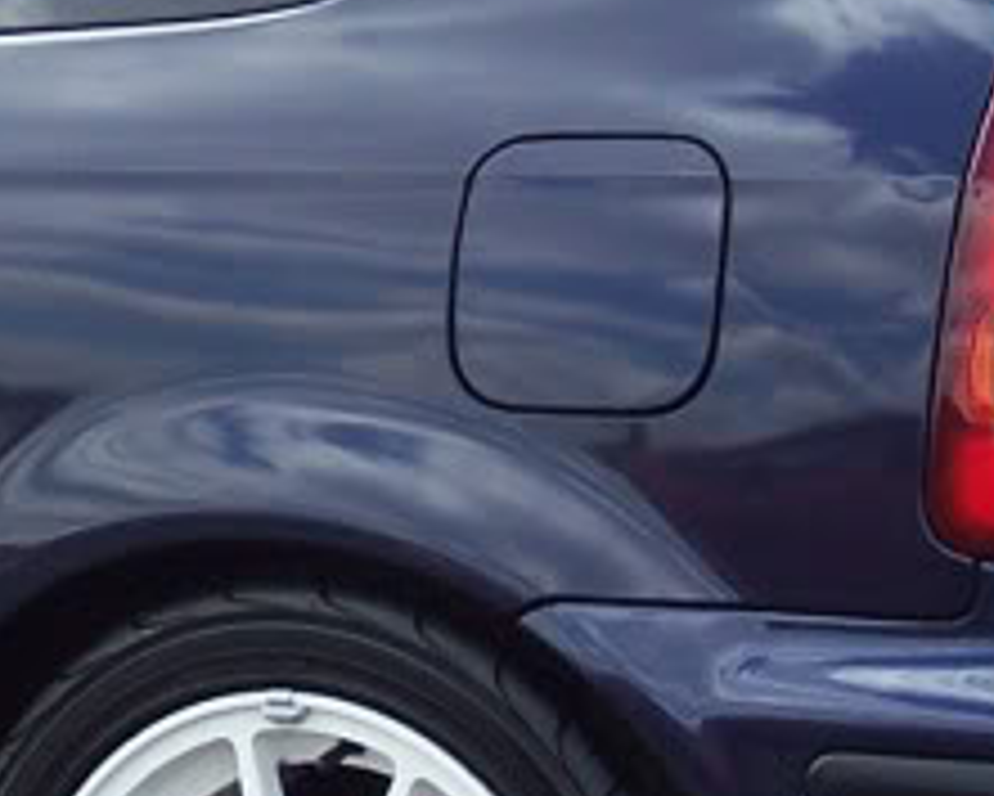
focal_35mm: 172
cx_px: -18
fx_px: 5062
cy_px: 396
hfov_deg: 11.1
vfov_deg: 9.0
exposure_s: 1/500
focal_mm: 6.3
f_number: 2.8
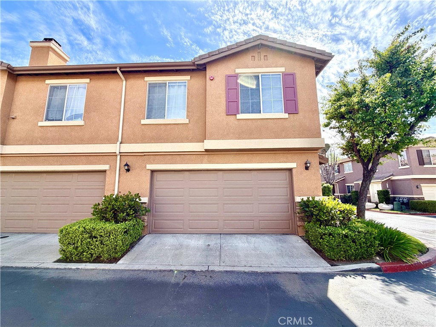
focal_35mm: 14
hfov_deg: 102.1
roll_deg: +0.4
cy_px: 164
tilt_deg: +8.9
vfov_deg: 85.7
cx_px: 218
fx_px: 176
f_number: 2.2
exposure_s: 1/613
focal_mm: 2.22
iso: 40
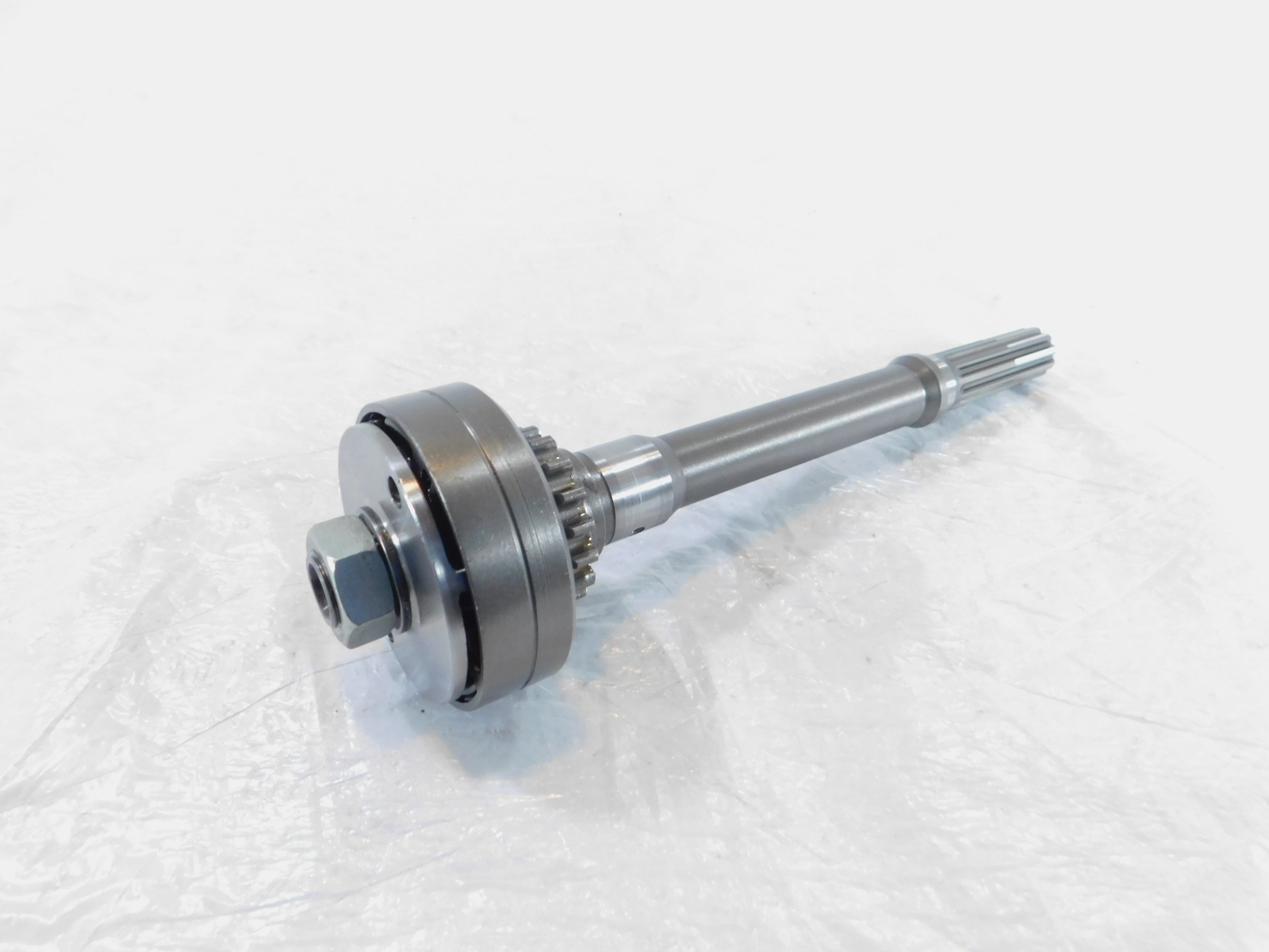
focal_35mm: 23
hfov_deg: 73.9
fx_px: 843
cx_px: 634
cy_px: 476
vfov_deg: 58.9
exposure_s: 1/30
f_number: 3
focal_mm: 4
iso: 250
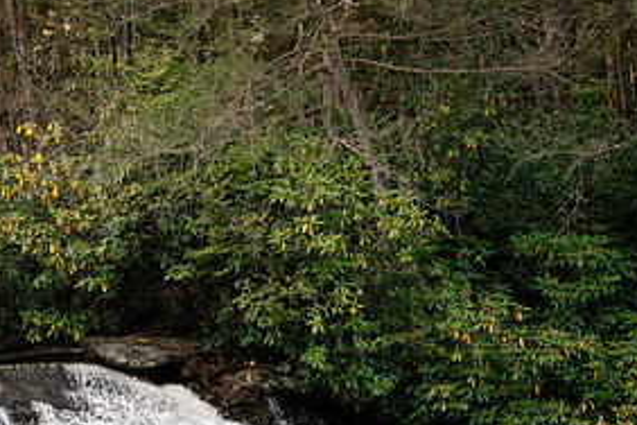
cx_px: 56
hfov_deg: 14.1
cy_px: 401
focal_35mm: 144
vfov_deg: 9.5
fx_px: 2548
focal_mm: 70
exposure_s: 1/200
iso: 1250
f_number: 8
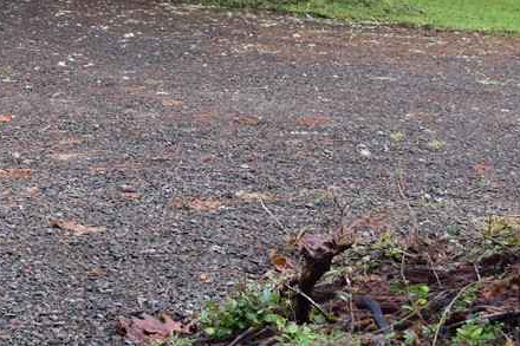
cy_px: -8
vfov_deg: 15.7
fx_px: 1231
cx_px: 48
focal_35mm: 85
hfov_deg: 23.2
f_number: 6.3
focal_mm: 23
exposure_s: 1/160
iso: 400
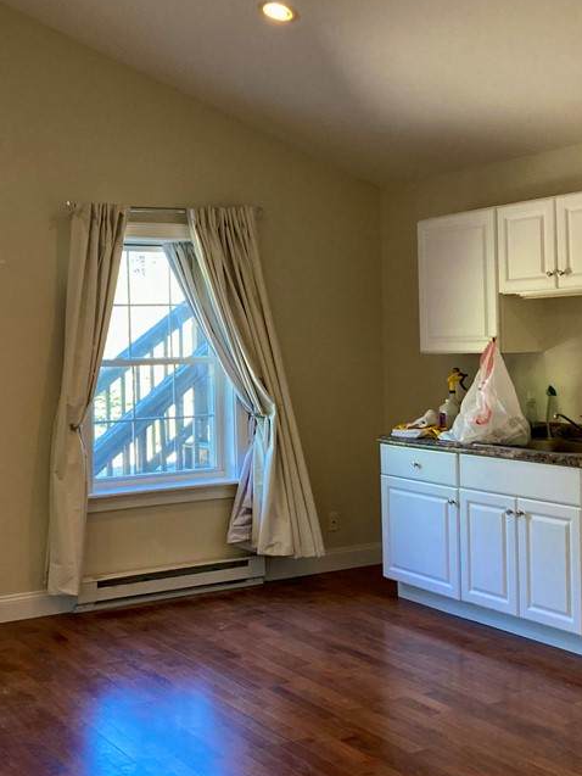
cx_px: 156
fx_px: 1008
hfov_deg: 31.7
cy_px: 376
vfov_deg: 42.1
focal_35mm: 45
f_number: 1.8
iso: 125
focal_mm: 3.99
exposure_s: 1/60
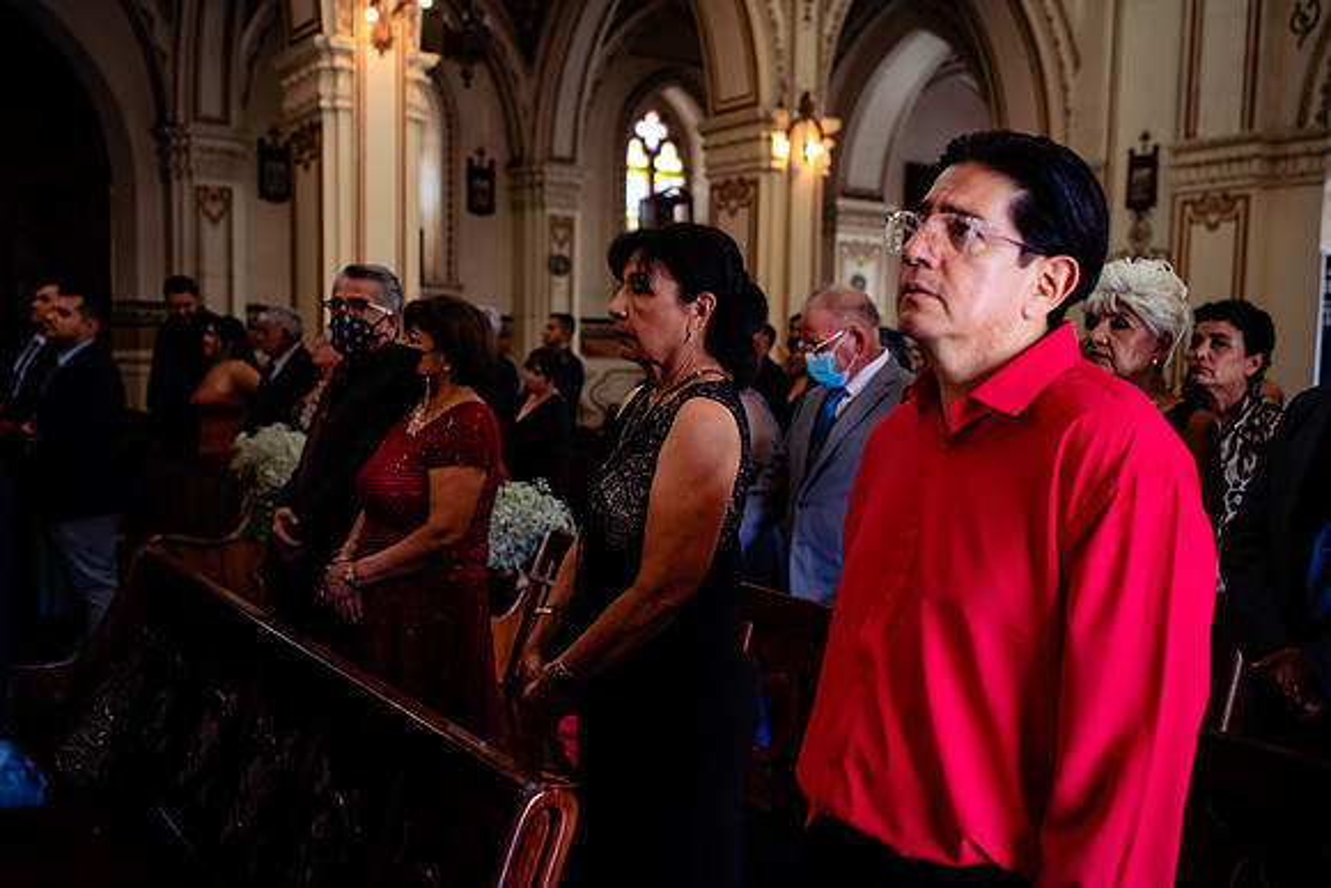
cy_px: 444
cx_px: 666
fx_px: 1294
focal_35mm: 35
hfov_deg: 54.4
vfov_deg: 37.9
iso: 1250
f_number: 3.2
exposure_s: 1/400
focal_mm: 35
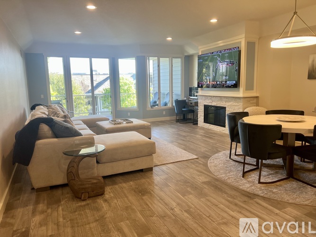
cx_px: 158
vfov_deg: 53.0
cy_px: 118
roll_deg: +1.7
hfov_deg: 67.3
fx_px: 237
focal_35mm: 26
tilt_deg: -8.1
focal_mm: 5.7
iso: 80
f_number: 1.5
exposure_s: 1/120
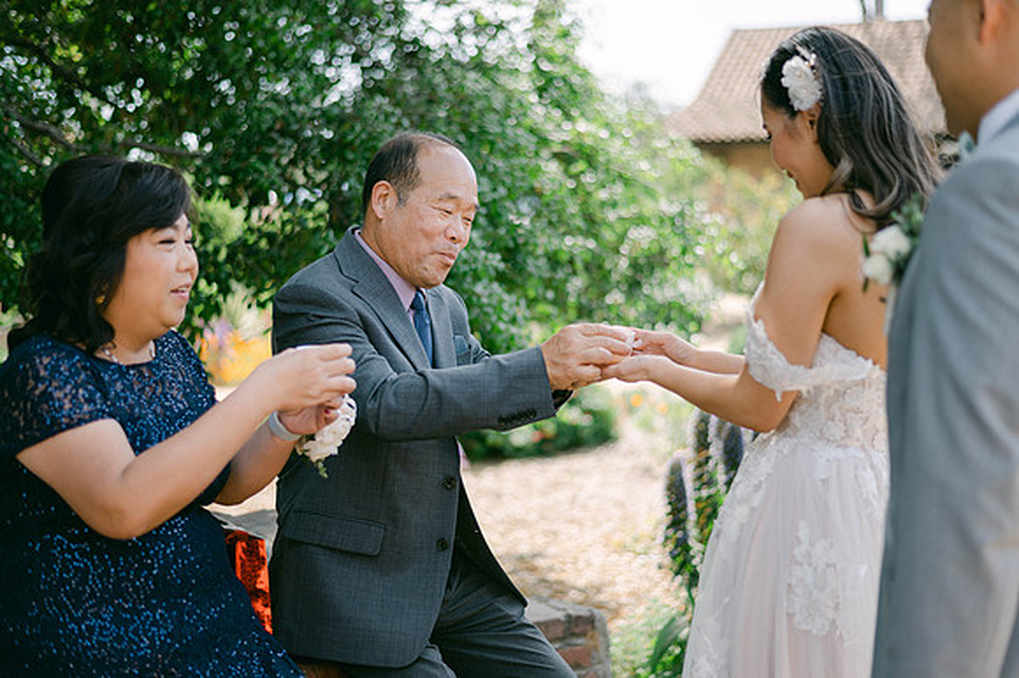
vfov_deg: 27.0
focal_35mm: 50
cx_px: 510
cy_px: 339
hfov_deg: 39.6
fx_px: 1414
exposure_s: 1/1600
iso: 100
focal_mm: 50
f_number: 2
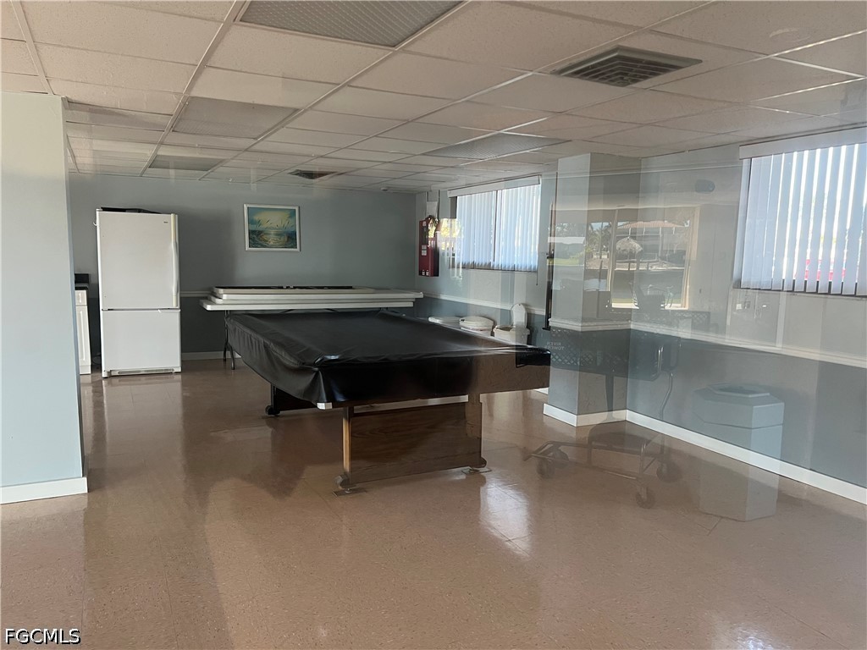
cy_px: 325
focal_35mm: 26
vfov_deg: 53.1
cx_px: 434
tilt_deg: -7.8
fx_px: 651
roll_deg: -0.9
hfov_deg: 67.3
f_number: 1.5
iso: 125
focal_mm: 5.7
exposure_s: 1/98
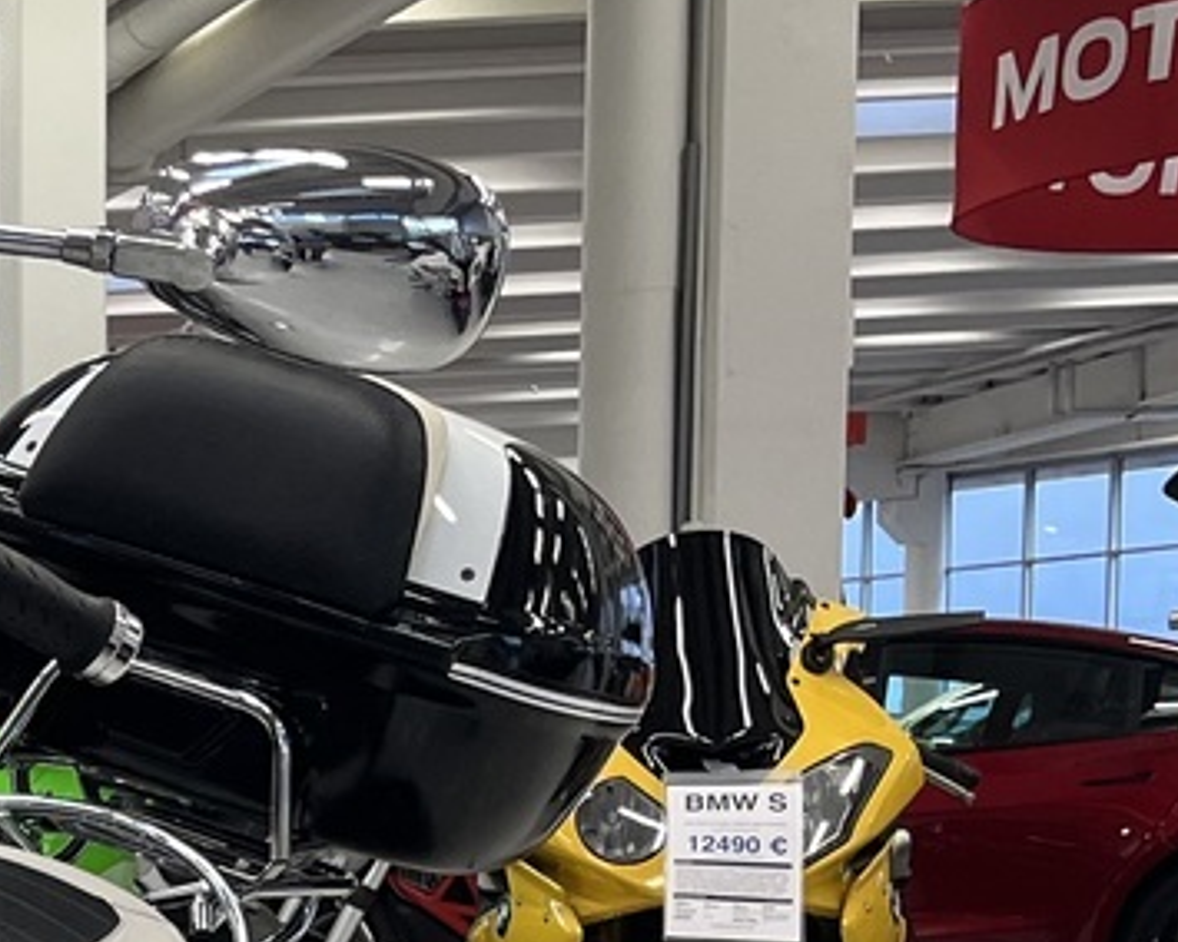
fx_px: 3591
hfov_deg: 16.4
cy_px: 1264
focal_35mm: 103
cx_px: -757
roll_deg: +1.0
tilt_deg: -4.8
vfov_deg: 14.3
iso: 125
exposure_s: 1/100
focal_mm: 5.1
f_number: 1.6
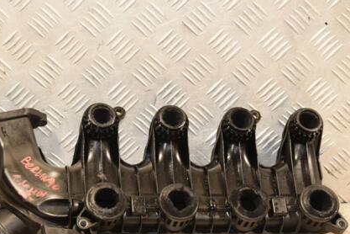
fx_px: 1050
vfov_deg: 12.7
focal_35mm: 108
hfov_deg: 18.9
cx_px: 159
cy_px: 168
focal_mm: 50
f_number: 8
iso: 800
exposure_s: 1/50
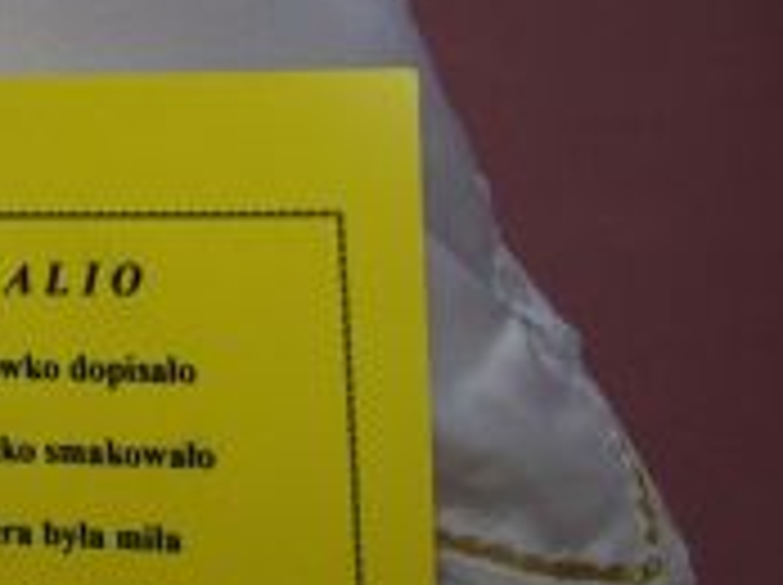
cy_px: -34
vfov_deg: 11.8
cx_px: -500
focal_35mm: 124
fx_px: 2801
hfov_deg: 14.5
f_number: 2.7
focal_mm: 6
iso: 80
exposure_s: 1/64
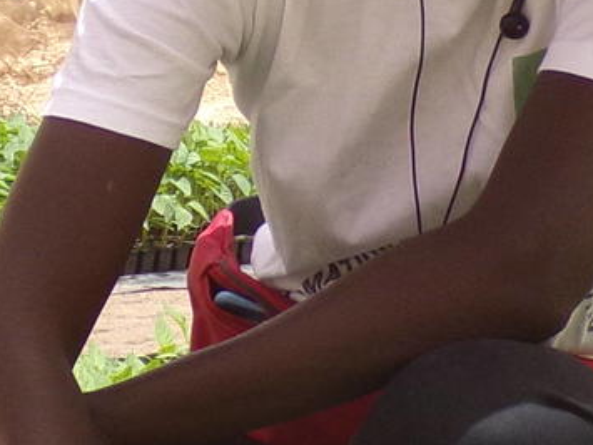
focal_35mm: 227
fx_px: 3887
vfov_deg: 6.5
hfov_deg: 8.7
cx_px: 555
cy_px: 207
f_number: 3.4
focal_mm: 7.6
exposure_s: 1/210
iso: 80
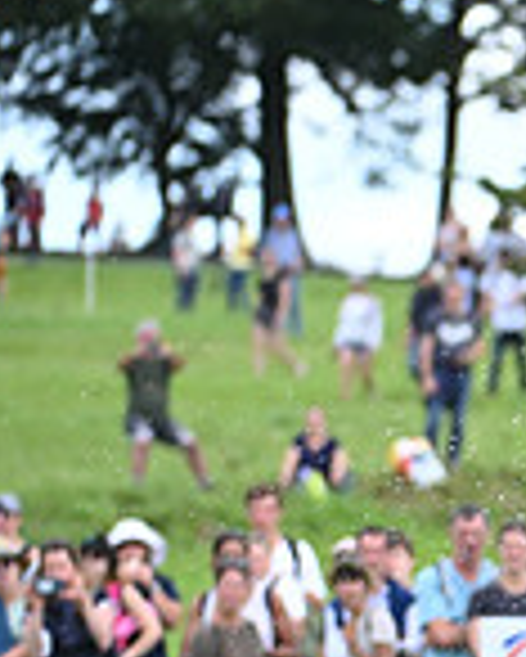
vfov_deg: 2.6
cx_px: 1277
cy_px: 551
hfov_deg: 2.1
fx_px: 14502
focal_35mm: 746
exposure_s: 1/1600
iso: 900
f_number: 5
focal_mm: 200
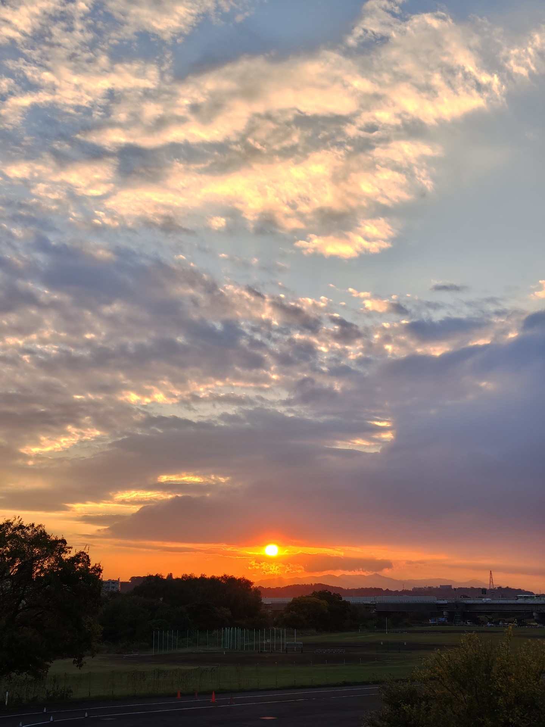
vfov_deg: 41.2
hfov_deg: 31.5
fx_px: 966
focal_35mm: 46
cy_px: 364
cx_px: 272
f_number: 1.88
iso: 50
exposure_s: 1/469
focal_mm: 5.56
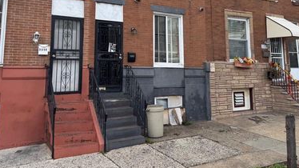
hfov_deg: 56.6
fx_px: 277
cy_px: 28
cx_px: 146
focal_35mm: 35
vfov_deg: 32.5
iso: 80
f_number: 1.78
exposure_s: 1/980
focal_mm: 6.76
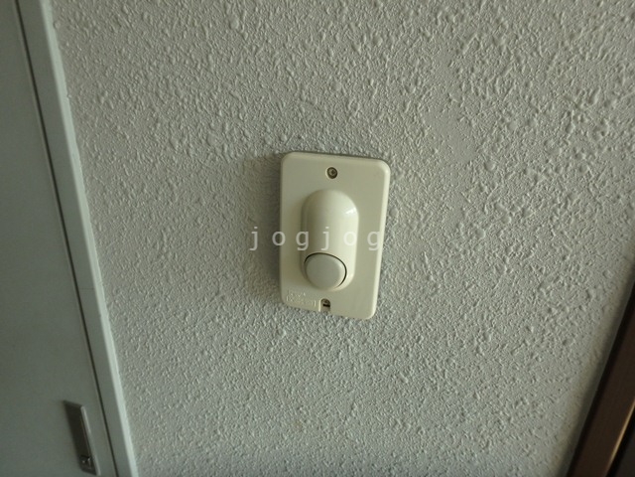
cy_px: 238
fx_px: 385
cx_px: 318
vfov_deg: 63.4
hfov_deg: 79.0
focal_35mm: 21
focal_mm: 3.7
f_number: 3.5
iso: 200
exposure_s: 1/60
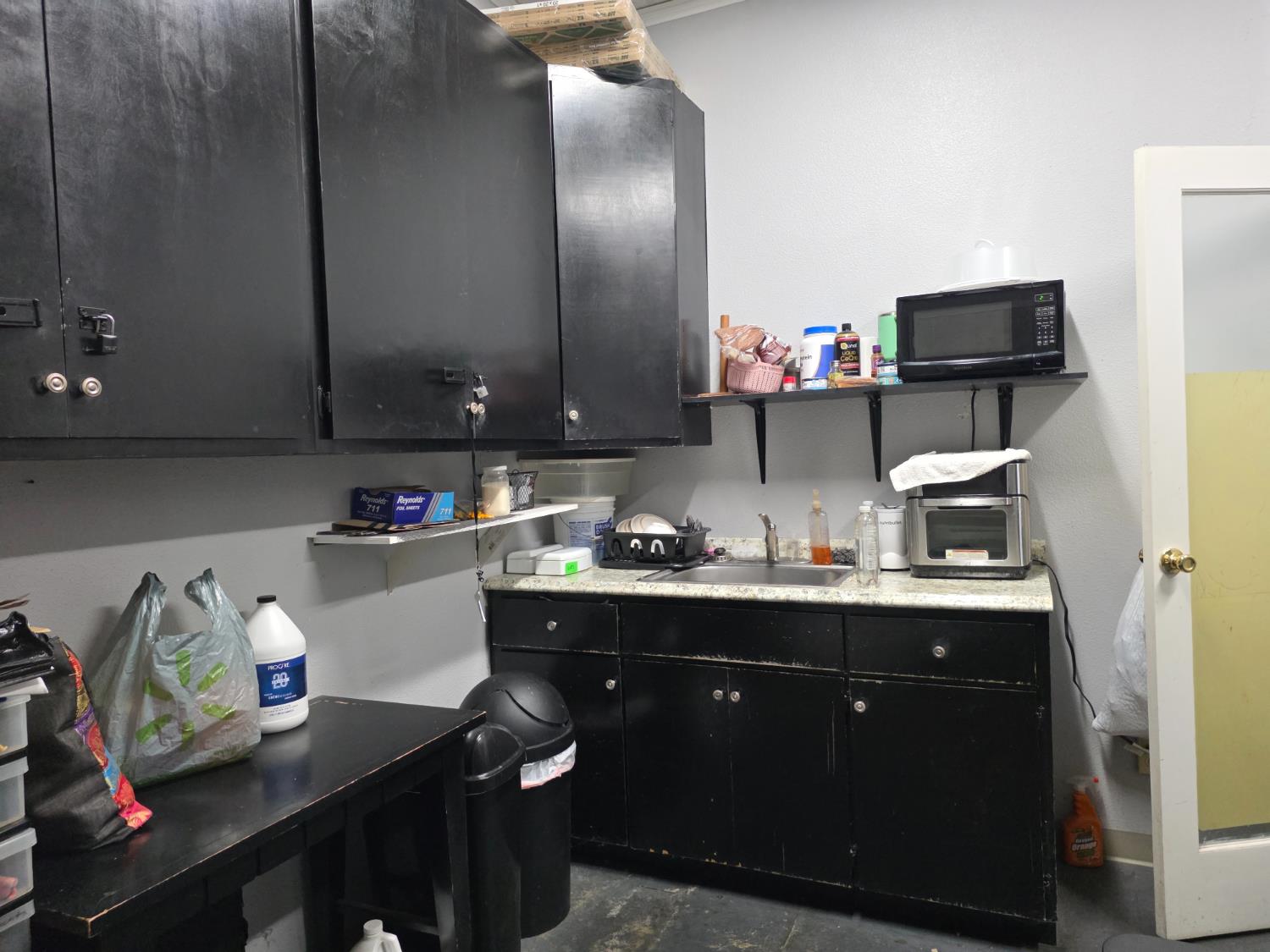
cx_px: 635
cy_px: 476
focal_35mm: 23
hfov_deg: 73.9
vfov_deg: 58.9
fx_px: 844
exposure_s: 1/120
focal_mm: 6.25
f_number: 1.7
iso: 500
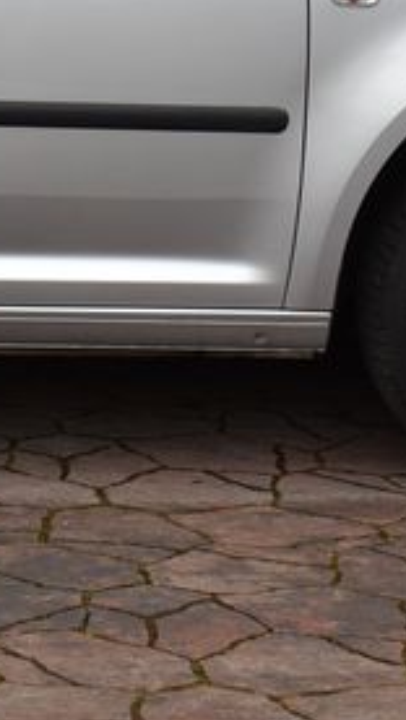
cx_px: -286
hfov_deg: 6.7
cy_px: -10
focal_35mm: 178
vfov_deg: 12.0
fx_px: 3404
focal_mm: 46
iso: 500
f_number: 5.6
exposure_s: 1/125
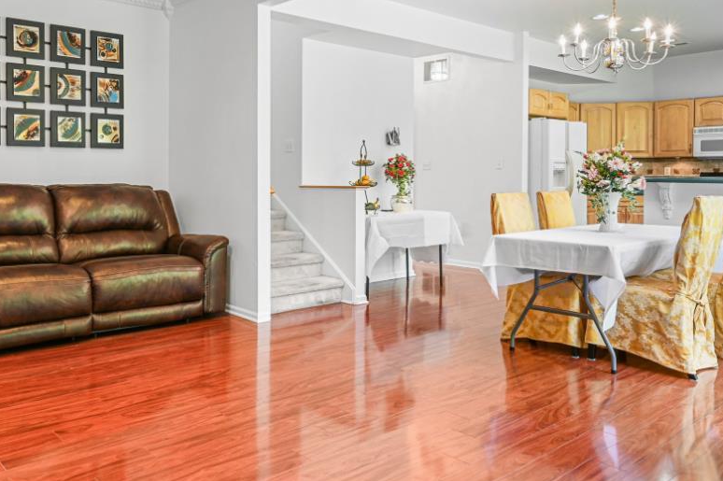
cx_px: 234
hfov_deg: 58.8
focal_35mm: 31
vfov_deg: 42.0
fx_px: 622
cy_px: 181
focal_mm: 16
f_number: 8
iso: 400
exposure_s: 1/6
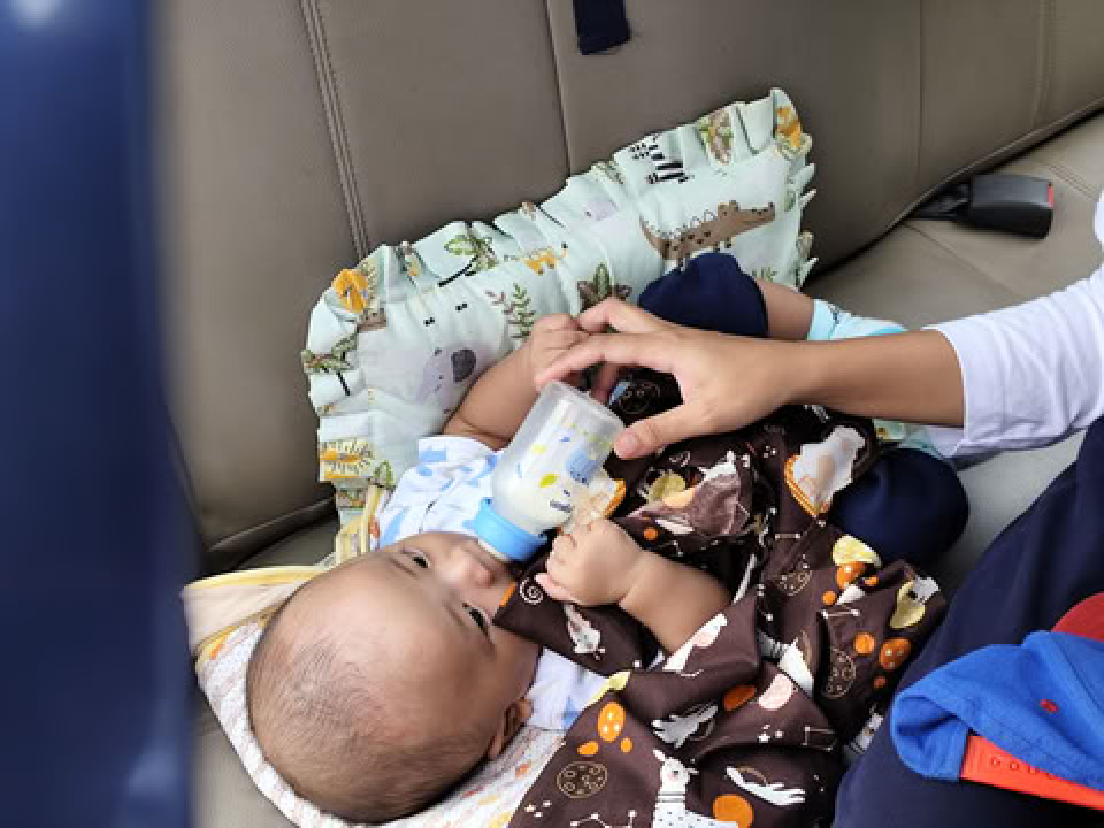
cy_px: 414
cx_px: 552
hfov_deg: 41.2
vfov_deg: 31.5
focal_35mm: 46
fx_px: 1467
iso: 80
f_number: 1.65
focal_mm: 6.19
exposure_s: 1/100
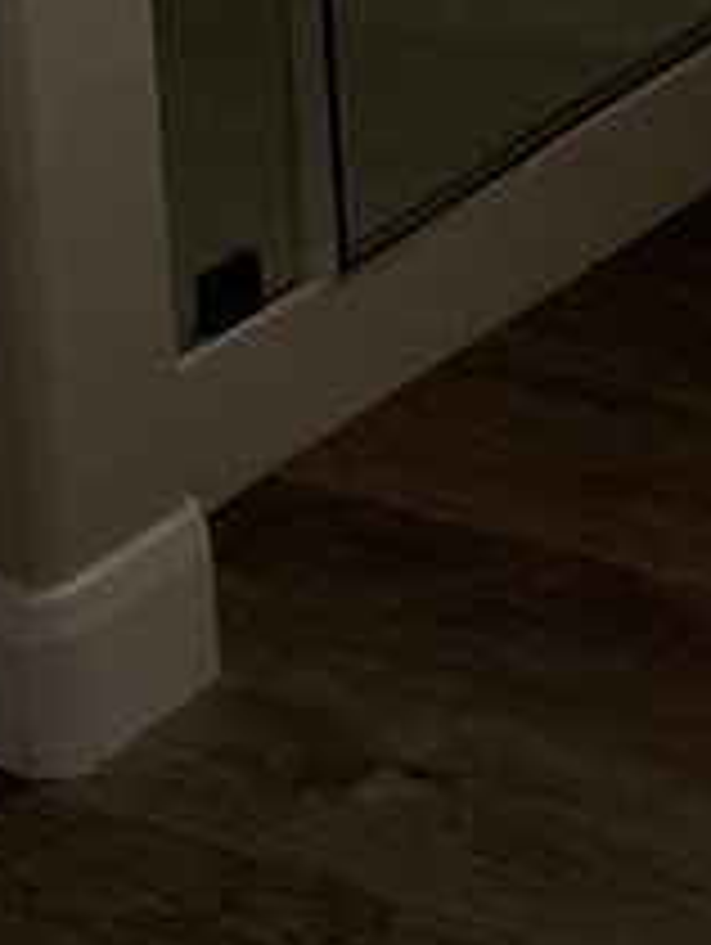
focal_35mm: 117
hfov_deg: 11.1
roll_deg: +1.8
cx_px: 1588
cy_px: -914
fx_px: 3198
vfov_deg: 14.2
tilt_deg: -6.3
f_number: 1.78
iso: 160
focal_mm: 6.76
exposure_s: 1/132
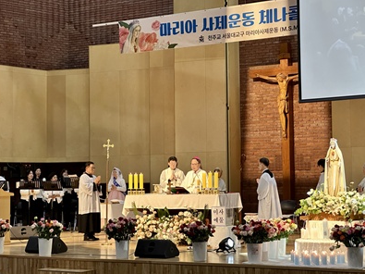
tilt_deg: +3.4
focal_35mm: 78
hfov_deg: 25.0
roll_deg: +0.3
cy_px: 138
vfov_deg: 18.9
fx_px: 822
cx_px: 182
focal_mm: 9
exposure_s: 1/60
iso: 250
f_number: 2.8
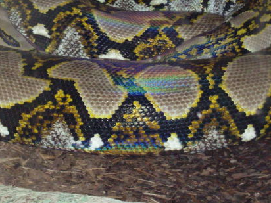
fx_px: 1096
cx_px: 92
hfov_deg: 14.1
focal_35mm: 140
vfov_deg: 10.6
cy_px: 65
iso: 200
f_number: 3.7
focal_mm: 13.5
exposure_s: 1/215
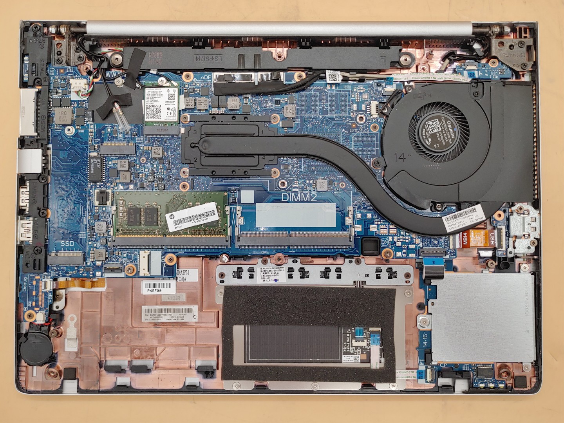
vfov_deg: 45.4
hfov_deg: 58.4
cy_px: 212
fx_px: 505
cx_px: 282
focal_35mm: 31
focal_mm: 4.36
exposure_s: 1/120
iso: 50
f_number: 1.8
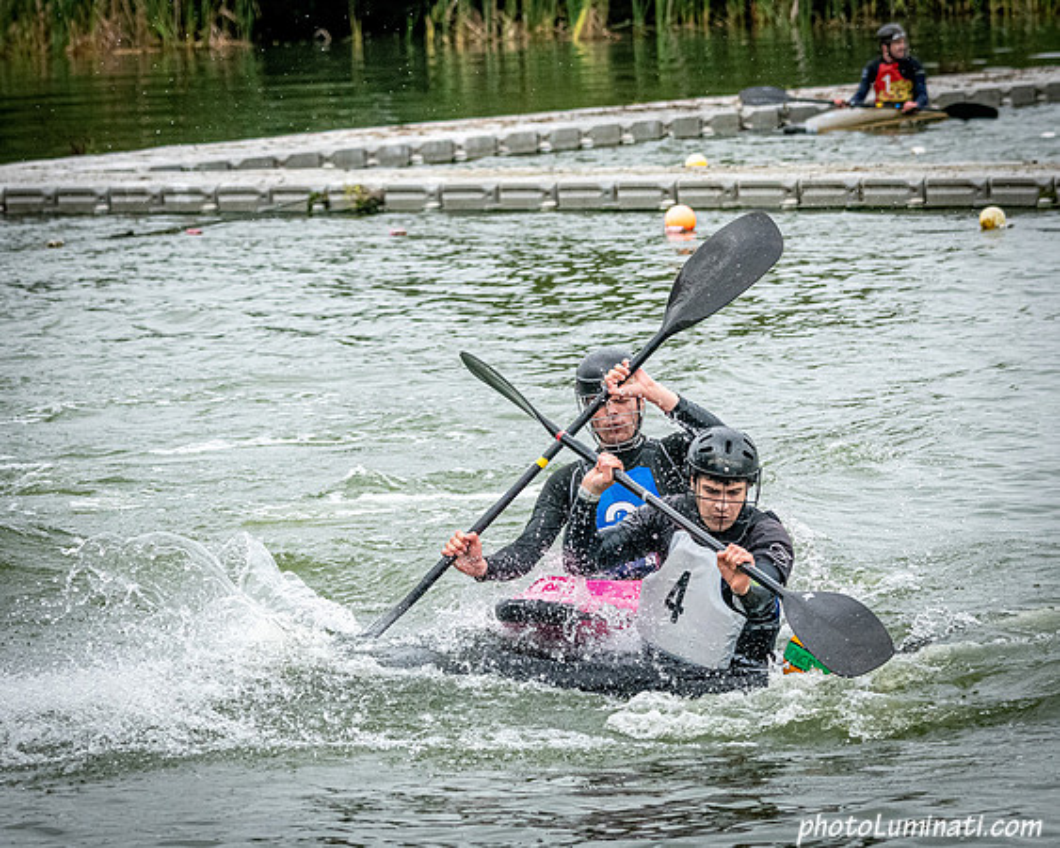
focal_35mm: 243
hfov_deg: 8.0
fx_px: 7608
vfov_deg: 6.4
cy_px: 535
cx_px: 607
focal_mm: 165
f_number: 8
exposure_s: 1/2500
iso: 3200
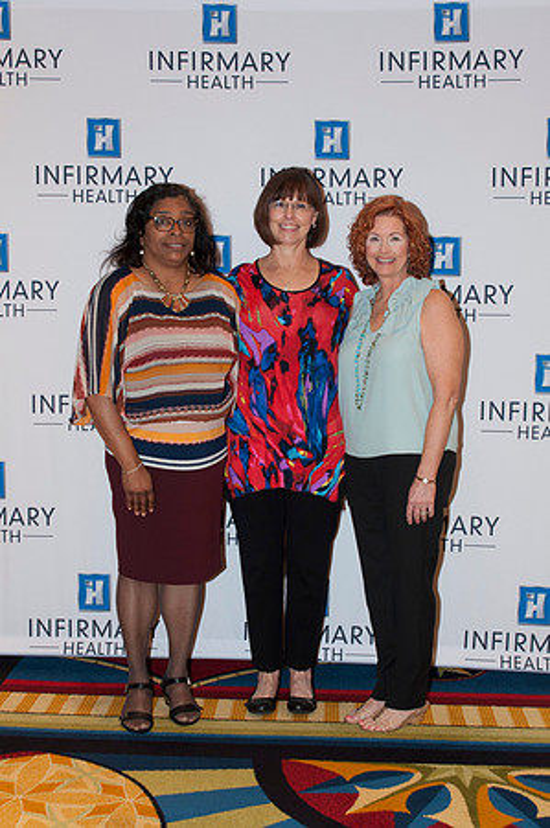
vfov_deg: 37.9
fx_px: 1206
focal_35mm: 52
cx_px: 275
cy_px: 414
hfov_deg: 25.7
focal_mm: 35
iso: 400
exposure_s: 1/60
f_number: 5.6
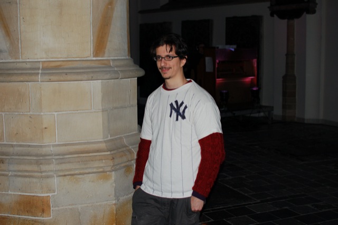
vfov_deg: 25.7
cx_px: 169
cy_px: 112
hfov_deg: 37.9
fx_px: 492
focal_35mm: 52
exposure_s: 1/60
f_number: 3.5
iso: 400
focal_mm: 35
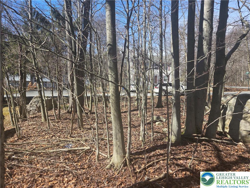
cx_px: 125
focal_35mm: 23
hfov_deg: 73.9
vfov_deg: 58.9
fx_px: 166
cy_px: 94
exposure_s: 1/1714
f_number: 1.8
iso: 80
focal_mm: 5.4
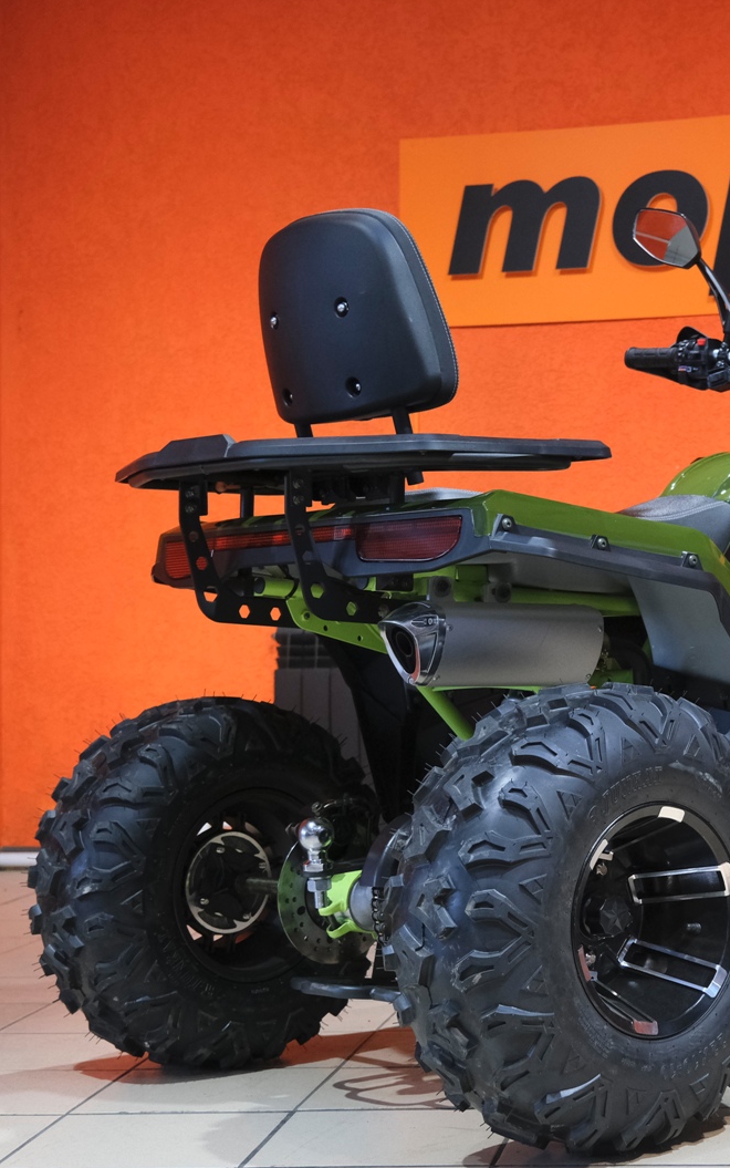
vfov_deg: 30.2
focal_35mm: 68
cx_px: 724
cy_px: 580
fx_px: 2163
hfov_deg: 18.7
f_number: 4
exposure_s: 1/100
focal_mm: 29.2
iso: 2000
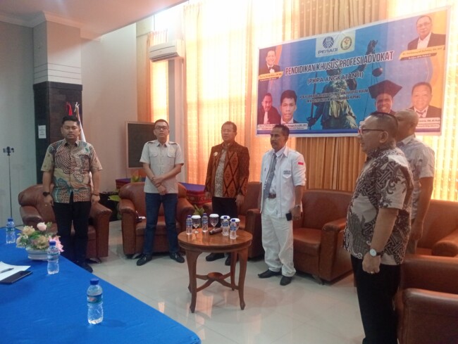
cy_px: 172
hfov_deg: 63.4
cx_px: 229
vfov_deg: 49.8
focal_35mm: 28
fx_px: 371
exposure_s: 1/25
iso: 807
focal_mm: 3.98
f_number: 1.8
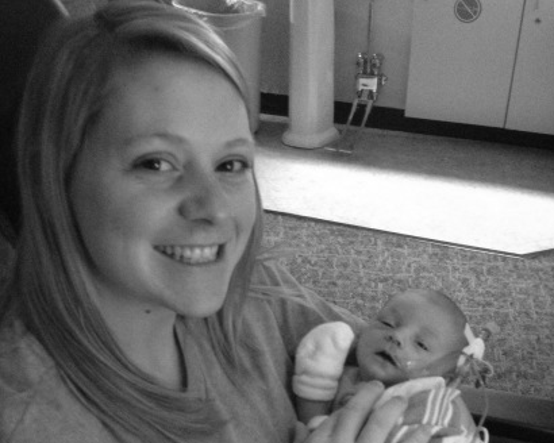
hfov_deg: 37.3
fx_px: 820
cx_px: 261
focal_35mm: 50
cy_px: 317
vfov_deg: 29.9
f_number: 2.4
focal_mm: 4.28
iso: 800
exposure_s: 1/15
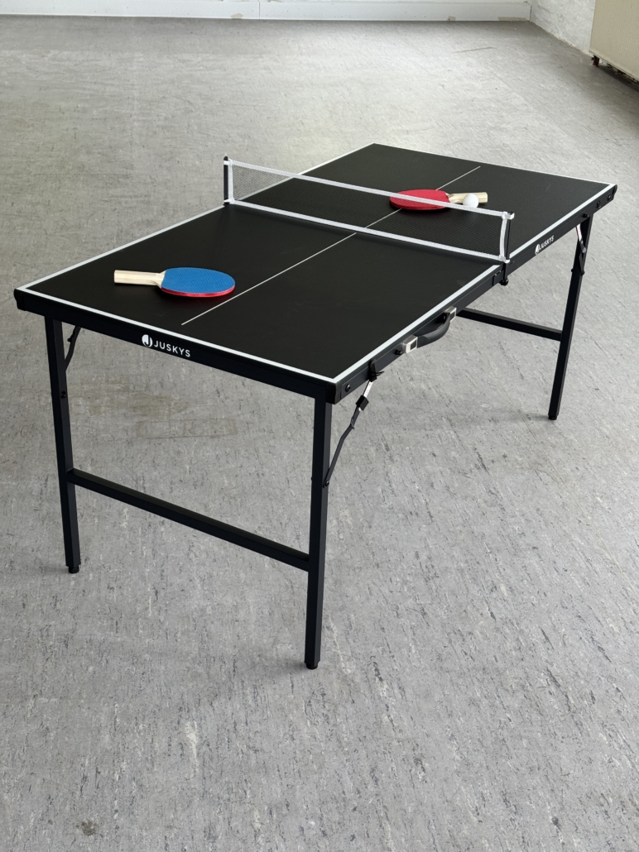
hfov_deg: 30.3
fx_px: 1182
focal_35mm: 48
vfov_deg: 39.7
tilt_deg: -28.5
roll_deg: -2.2
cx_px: 320
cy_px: 426
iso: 50
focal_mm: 6.76
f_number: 1.78
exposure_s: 1/143
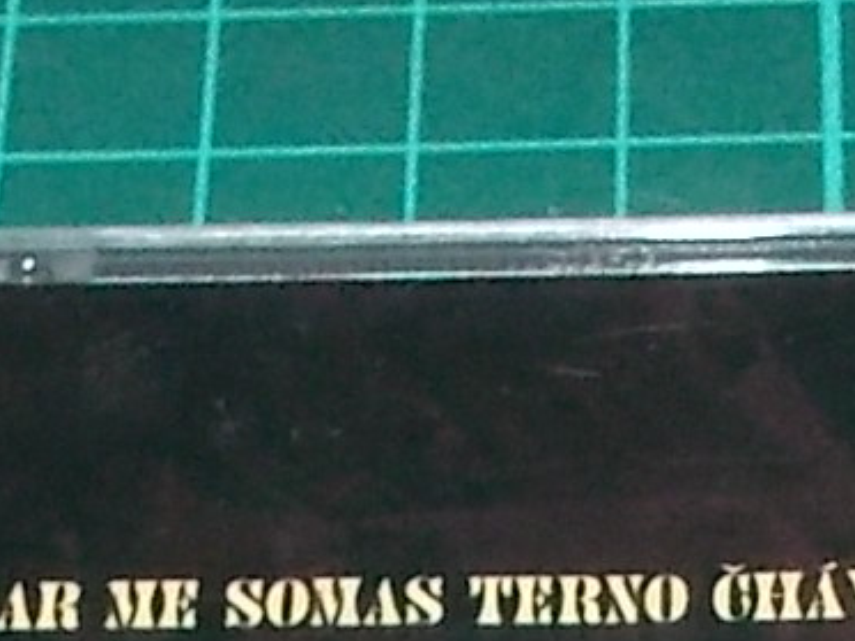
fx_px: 4372
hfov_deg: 11.2
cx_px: 602
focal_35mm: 177
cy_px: 1815
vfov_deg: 7.5
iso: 200
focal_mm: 4.1
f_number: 3.3
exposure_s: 1/30
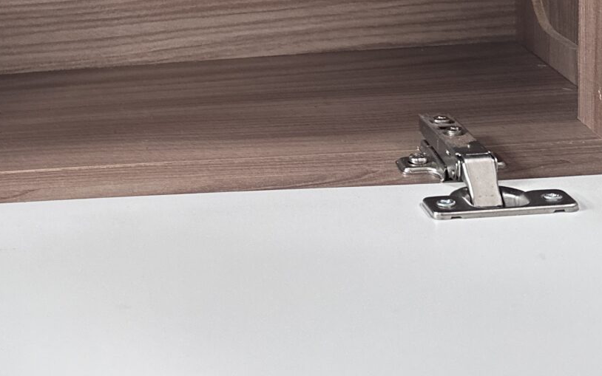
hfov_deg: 30.6
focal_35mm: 64
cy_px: -38
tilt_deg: -9.4
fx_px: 1050
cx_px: 66
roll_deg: +4.9
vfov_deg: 19.5
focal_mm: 6.86
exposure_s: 1/114
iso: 250
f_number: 1.78
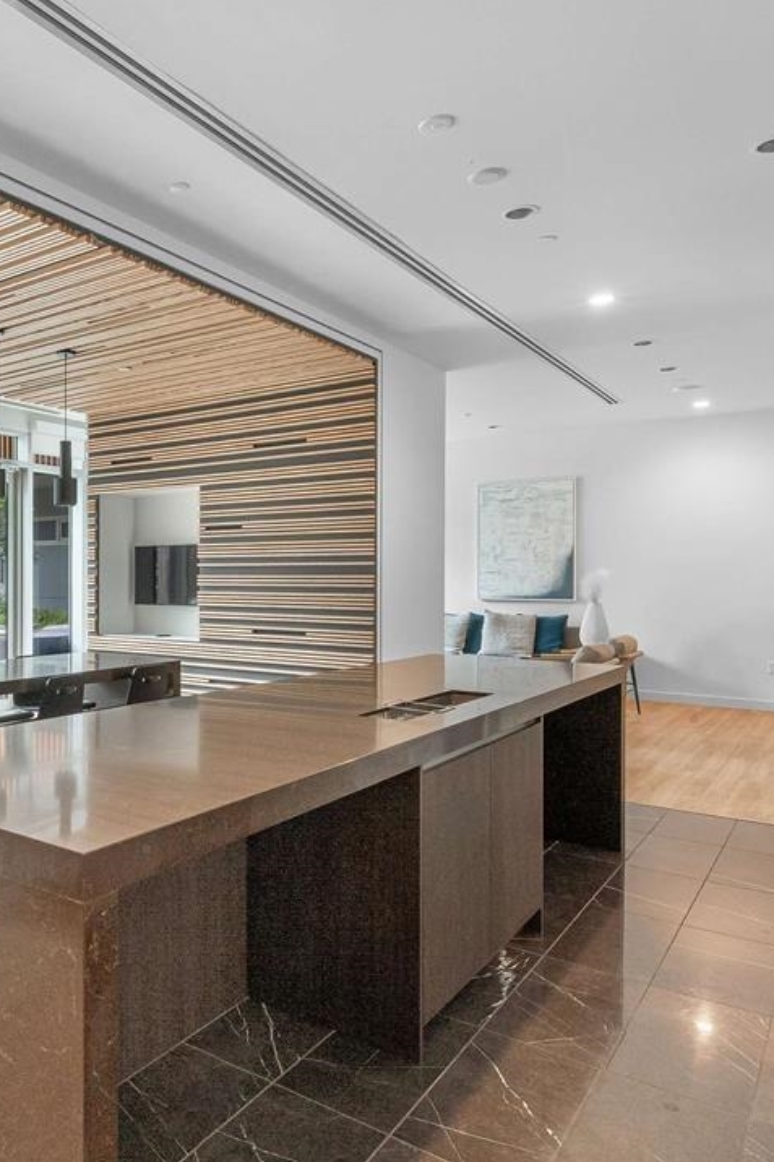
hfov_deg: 47.9
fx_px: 807
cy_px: 582
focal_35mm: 25
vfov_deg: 71.5
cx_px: 135
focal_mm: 14
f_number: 14
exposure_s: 1/6
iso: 100
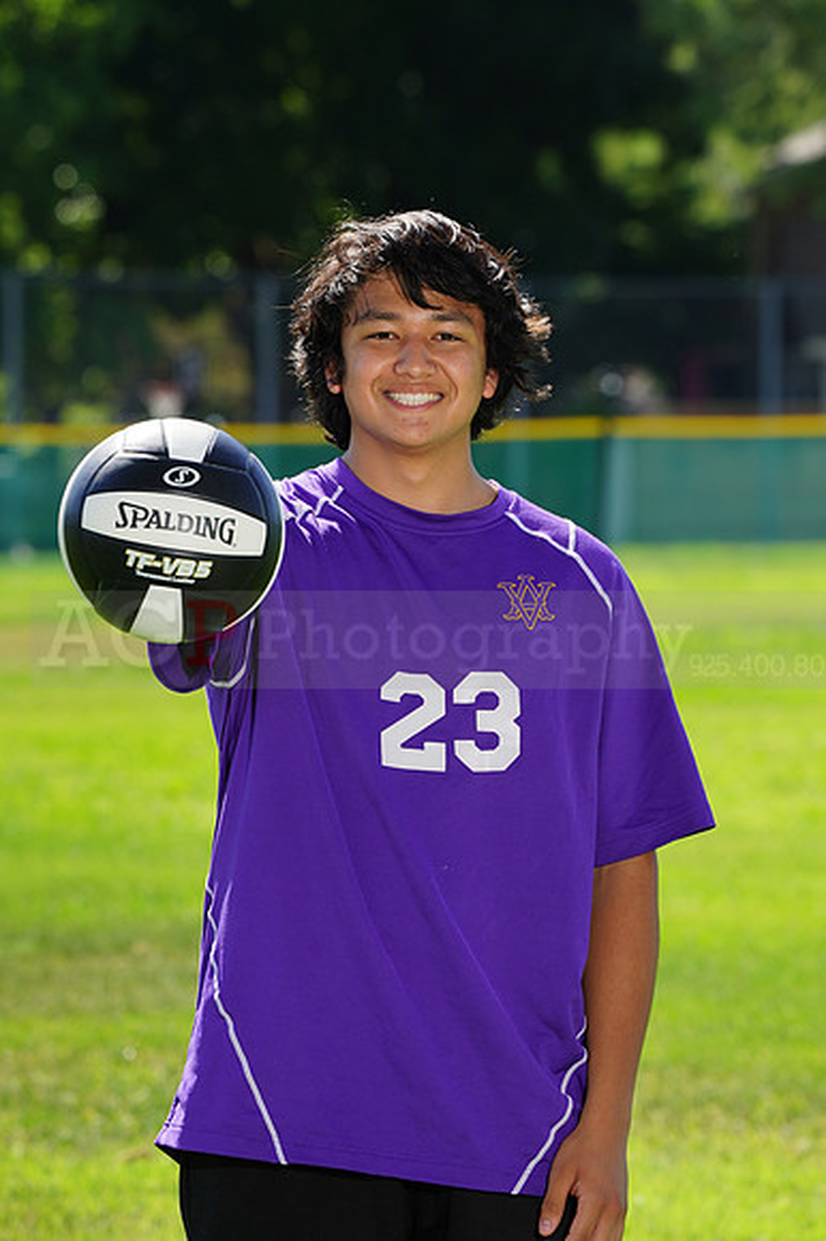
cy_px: 620
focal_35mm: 285
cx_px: 413
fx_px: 9820
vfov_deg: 7.2
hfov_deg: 4.8
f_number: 11
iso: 200
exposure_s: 1/200
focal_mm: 285
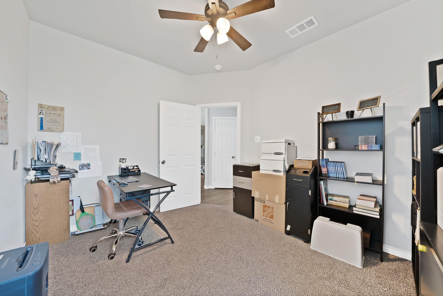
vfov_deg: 90.1
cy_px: 148
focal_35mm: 12
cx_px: 222
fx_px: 148
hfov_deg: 112.6
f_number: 9
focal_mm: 12
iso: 640
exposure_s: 1.6
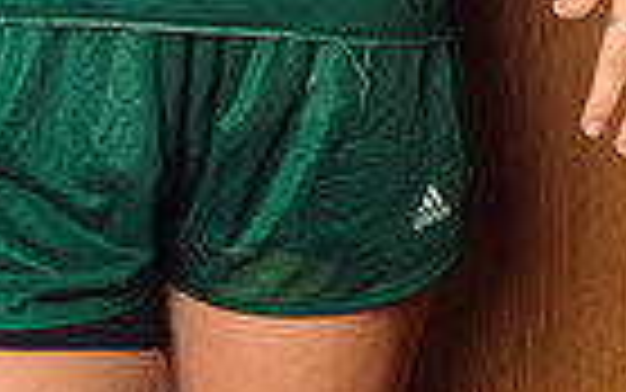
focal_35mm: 231
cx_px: 239
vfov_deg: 5.5
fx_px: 3943
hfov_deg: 9.1
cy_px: -550
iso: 125
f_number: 9
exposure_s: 1/250
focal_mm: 70
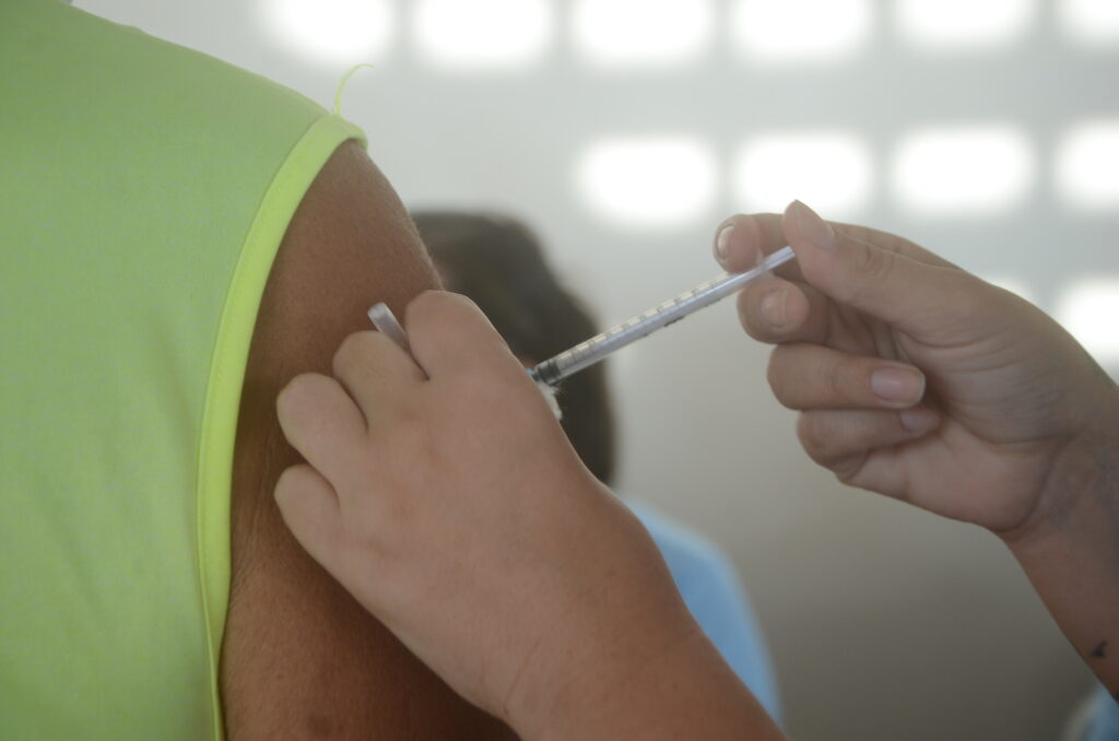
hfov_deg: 23.4
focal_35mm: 87
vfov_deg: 15.6
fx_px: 2698
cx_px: 560
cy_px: 370
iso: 400
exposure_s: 1/100
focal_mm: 58
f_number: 6.3
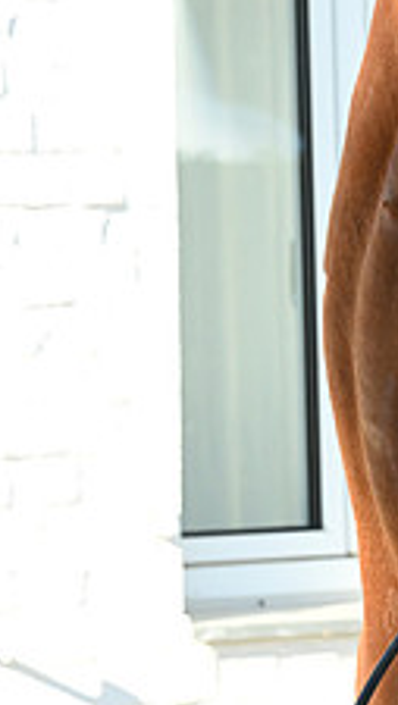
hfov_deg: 4.9
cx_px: 755
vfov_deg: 8.8
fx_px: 4547
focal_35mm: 243
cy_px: 124
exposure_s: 1/1600
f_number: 6.3
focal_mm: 90
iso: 2500
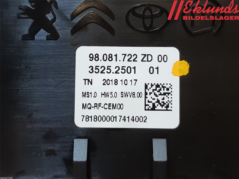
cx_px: 120
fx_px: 180
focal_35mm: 26
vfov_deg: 53.1
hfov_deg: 67.3
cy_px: 90
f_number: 1.7
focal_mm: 3.93
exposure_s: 1/50
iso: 50
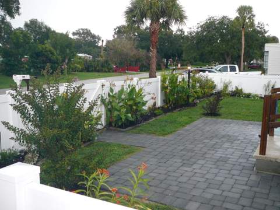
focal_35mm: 35
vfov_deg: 40.7
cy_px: 105
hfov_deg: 52.6
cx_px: 140
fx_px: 283
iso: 100
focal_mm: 5.2
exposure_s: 1/40
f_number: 2.8
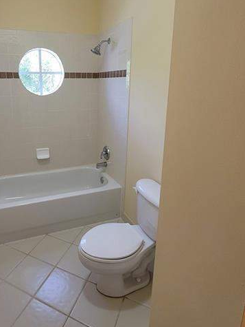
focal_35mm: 21
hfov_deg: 61.9
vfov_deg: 78.0
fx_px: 198
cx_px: 81
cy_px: 129
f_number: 2.2
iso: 160
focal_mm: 2.2
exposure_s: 1/60
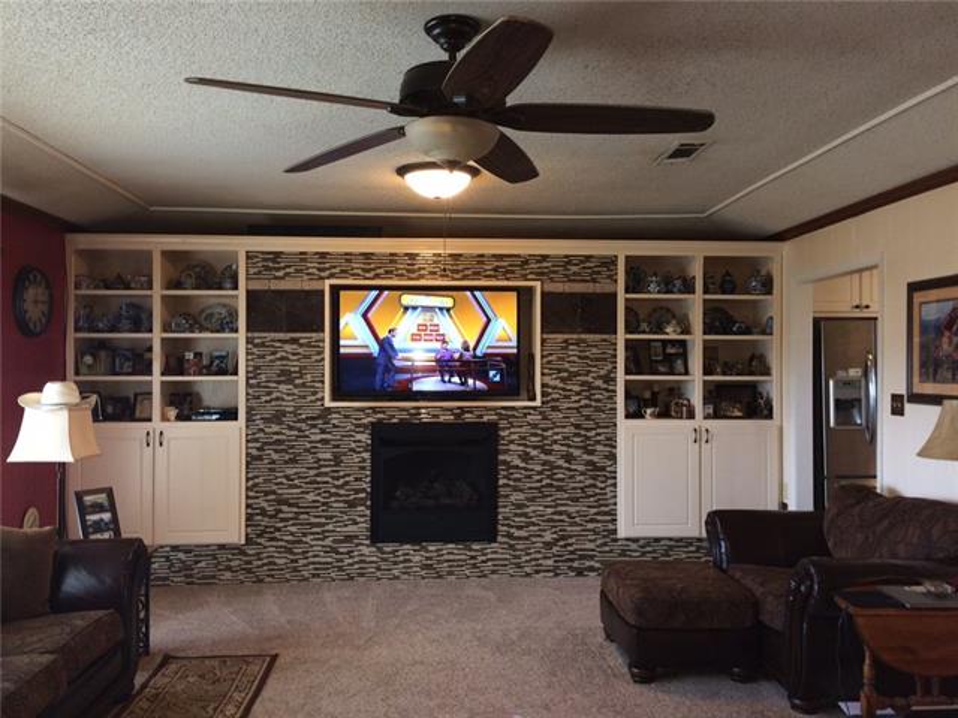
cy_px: 359
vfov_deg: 48.2
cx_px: 479
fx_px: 803
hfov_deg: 61.7
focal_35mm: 29
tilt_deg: +0.7
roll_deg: -0.1
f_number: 2.2
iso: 80
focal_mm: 4.15
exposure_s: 1/30
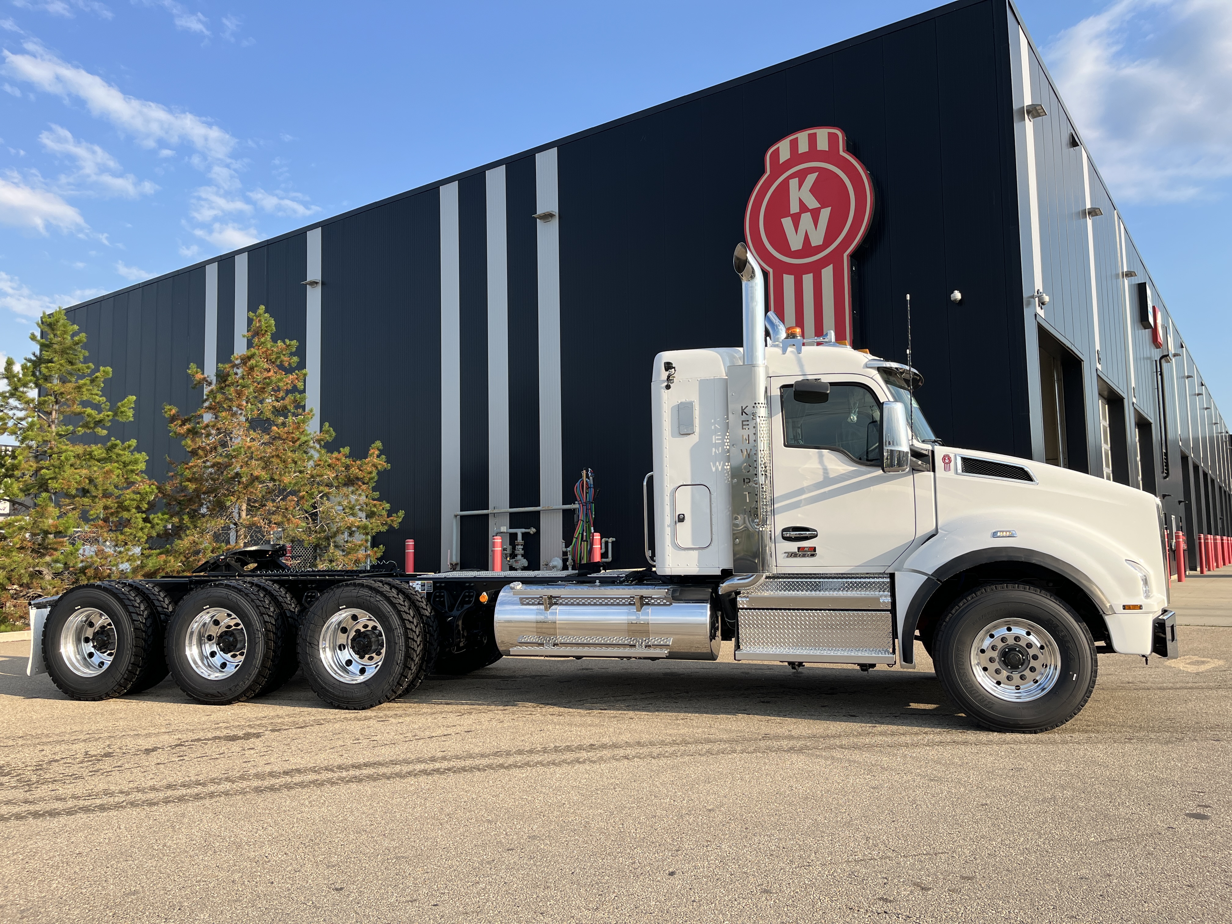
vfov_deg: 53.1
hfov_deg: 67.3
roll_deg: -0.1
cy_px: 462
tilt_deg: +5.1
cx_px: 616
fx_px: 925
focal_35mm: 26
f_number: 1.6
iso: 50
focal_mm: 5.1
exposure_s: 1/1721
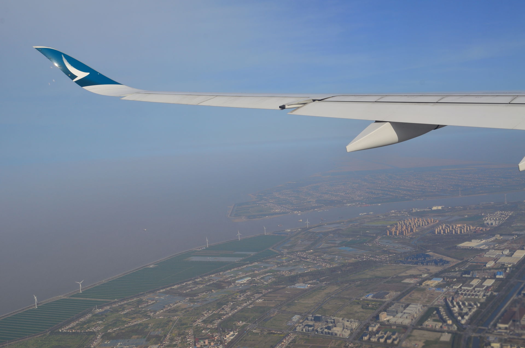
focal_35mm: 39
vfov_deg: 34.1
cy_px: 174
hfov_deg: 49.6
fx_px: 568
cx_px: 262
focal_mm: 26
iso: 100
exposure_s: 1/500
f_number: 9
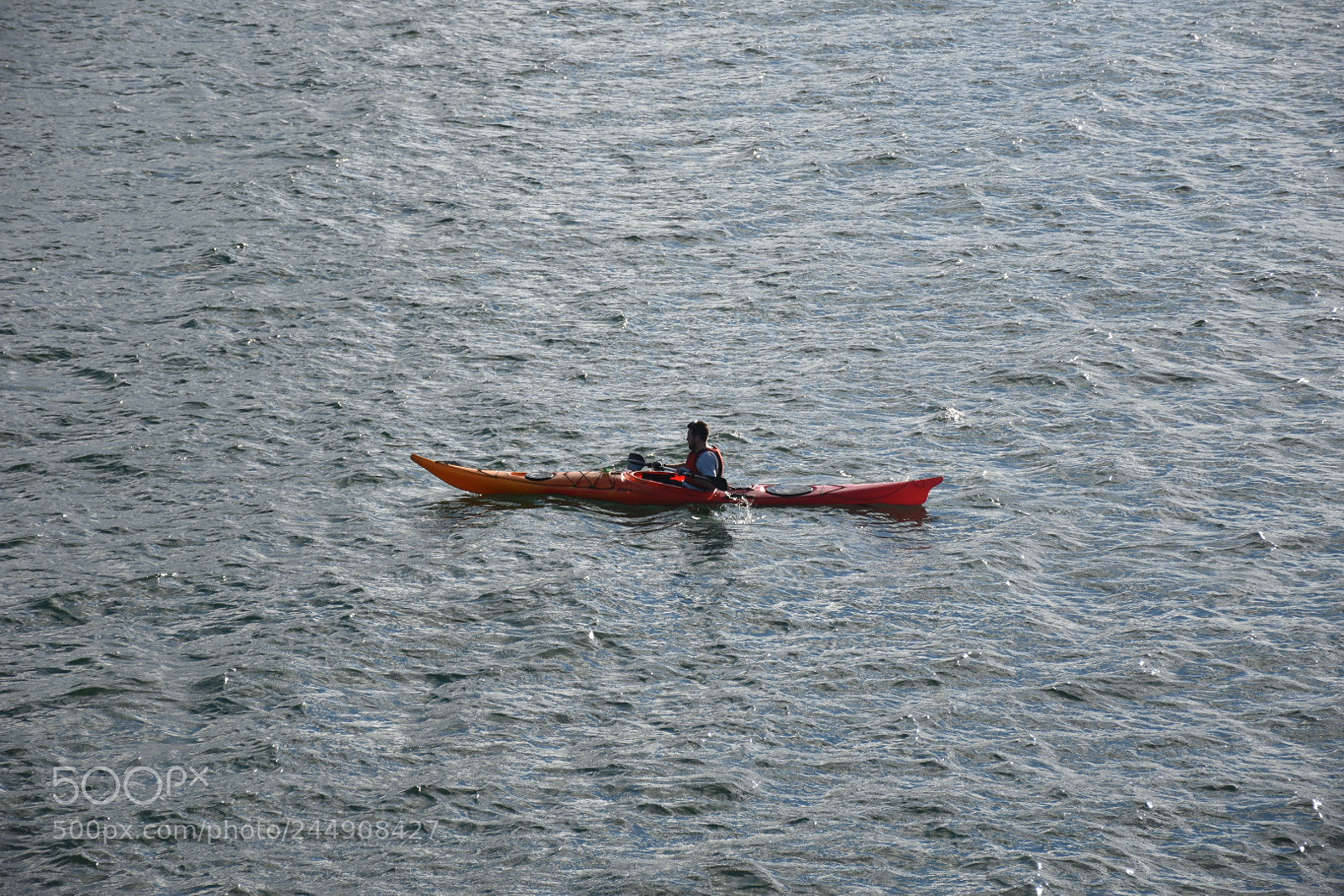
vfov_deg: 10.8
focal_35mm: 128
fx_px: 4760
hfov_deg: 16.1
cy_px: 448
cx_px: 672
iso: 100
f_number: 5.6
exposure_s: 1/500
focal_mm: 85
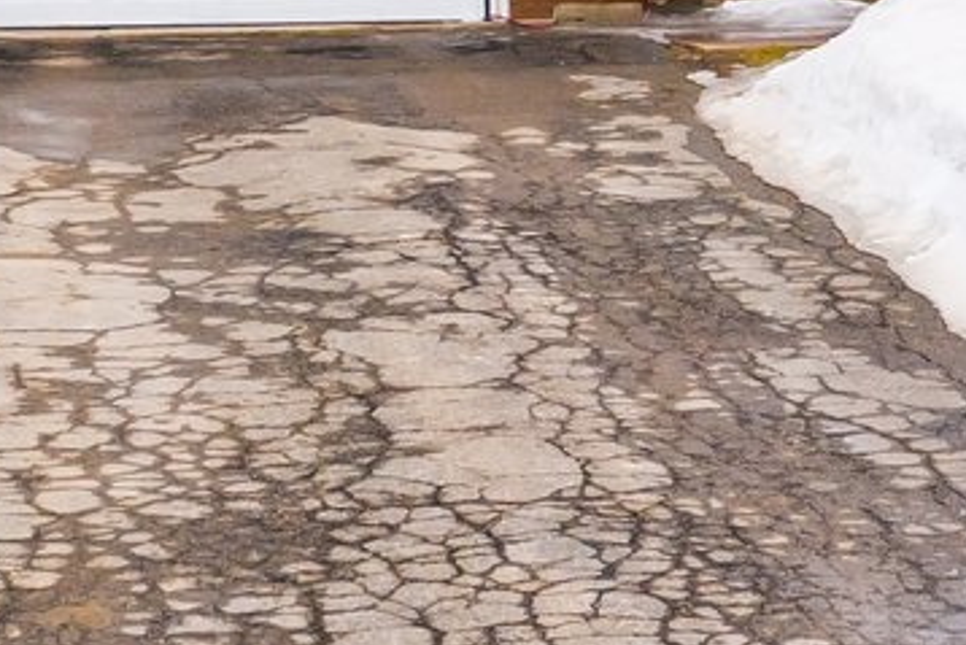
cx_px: 783
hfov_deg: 12.8
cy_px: -426
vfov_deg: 8.3
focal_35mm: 160
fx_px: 4295
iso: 100
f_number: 5.6
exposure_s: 1/320
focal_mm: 10.26
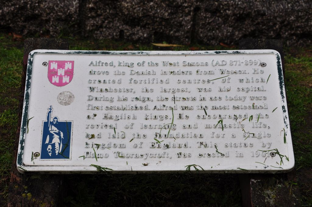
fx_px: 675
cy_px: 104
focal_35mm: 78
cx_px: 156
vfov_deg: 17.4
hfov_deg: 26.0
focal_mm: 52
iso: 200
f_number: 9
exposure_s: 1/125
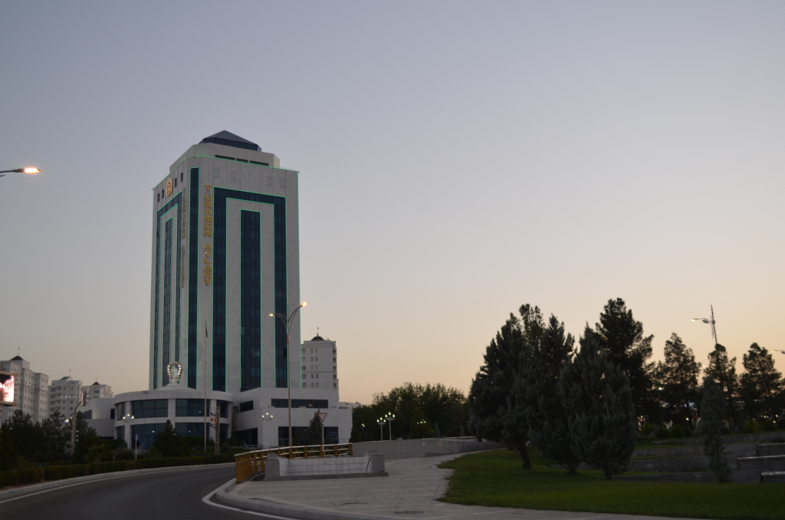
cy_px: 260
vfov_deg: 31.7
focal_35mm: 42
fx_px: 914
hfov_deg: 46.5
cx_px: 392
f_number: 5.6
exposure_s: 1/125
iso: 320
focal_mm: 28
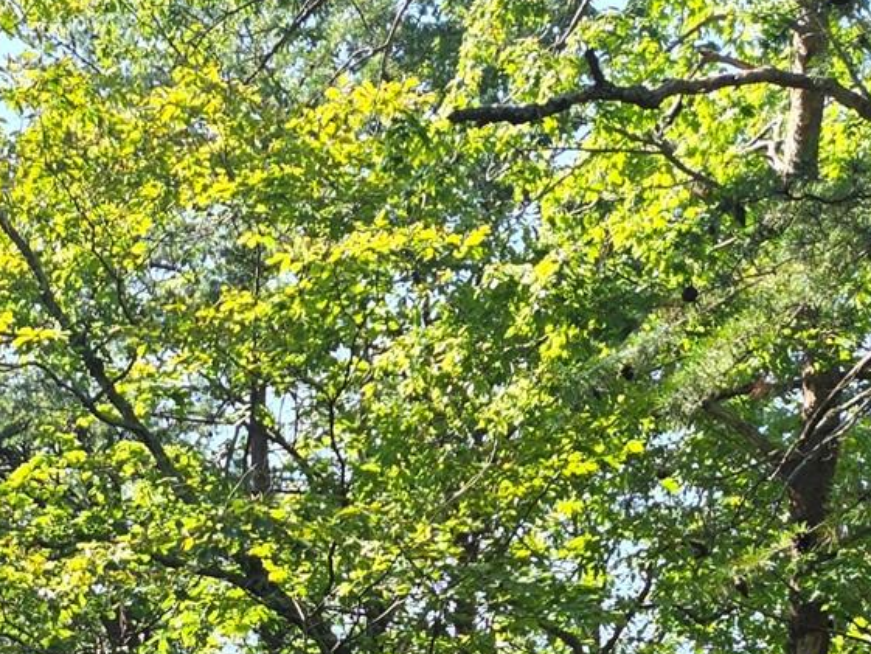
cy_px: 1122
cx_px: -186
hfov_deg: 21.5
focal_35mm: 84
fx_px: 2114
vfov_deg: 15.5
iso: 25
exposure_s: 1/262
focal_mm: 5.4
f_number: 1.8
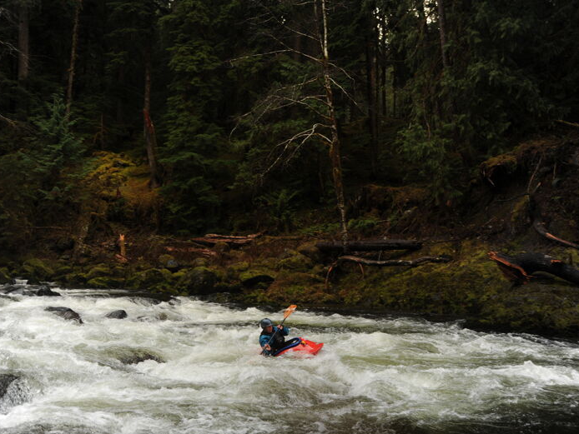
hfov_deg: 58.3
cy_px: 215
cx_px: 284
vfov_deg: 45.5
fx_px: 519
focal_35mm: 31
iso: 400
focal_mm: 28
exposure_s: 1/200
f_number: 5
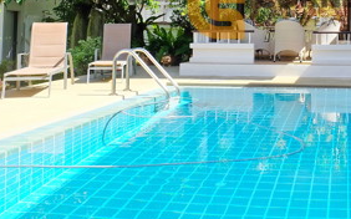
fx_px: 497
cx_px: 335
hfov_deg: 35.8
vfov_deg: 23.9
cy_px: 6
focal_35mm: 52
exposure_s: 1/280
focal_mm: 16
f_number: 8
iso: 400
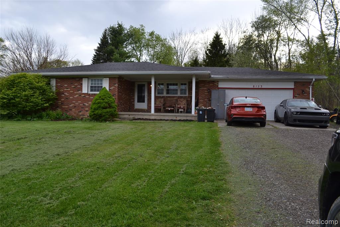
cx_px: 170
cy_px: 114
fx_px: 255
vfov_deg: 47.9
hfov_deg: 67.4
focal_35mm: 27
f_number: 5
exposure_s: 1/100
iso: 100
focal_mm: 18
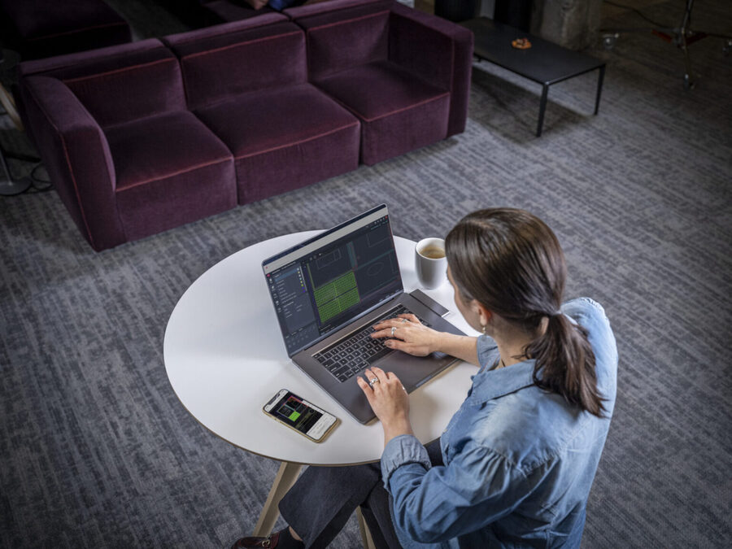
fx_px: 719
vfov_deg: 41.8
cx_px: 366
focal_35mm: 34
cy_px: 274
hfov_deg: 54.0
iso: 320
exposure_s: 1/200
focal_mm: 42.5
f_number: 4
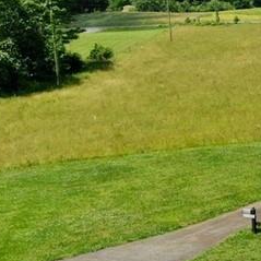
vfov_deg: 19.1
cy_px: 120
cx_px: 490
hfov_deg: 15.8
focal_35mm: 91
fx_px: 776
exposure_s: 1/1279
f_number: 2.8
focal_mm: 4.39
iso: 100
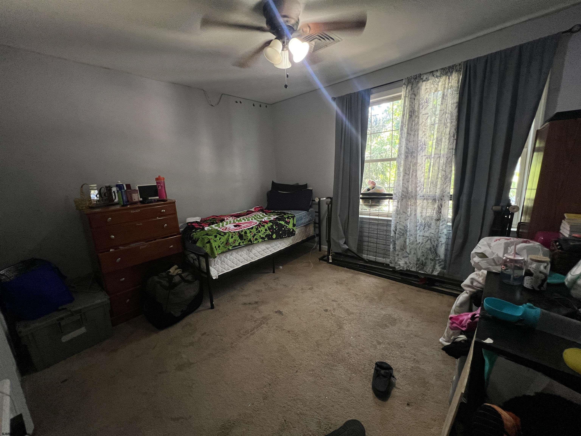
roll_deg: +3.2
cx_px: 290
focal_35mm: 13
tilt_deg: -11.9
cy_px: 218
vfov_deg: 89.9
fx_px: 218
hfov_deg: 106.2
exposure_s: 1/60
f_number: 1.8
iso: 250
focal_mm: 1.57
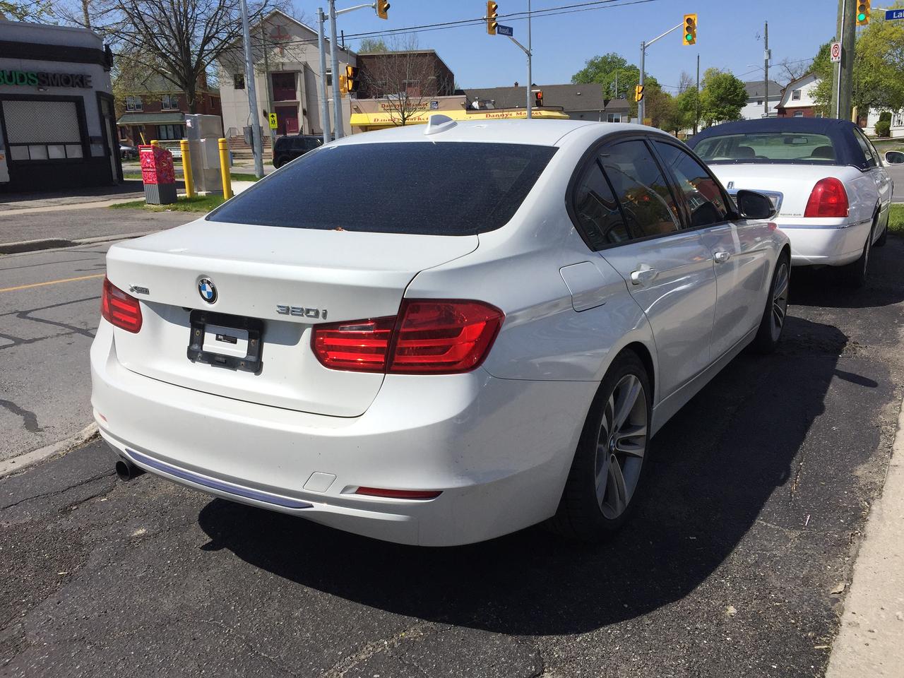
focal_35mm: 29
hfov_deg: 61.7
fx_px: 757
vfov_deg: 48.2
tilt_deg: -14.7
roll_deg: +1.1
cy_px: 339
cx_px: 452
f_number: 2.2
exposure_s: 1/3597
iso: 32
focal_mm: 4.15
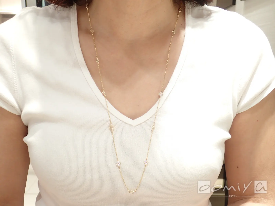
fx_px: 278
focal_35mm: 35
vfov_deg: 40.7
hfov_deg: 52.6
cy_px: 103
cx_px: 138
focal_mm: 6.42
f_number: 2.6
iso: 200
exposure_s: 1/60
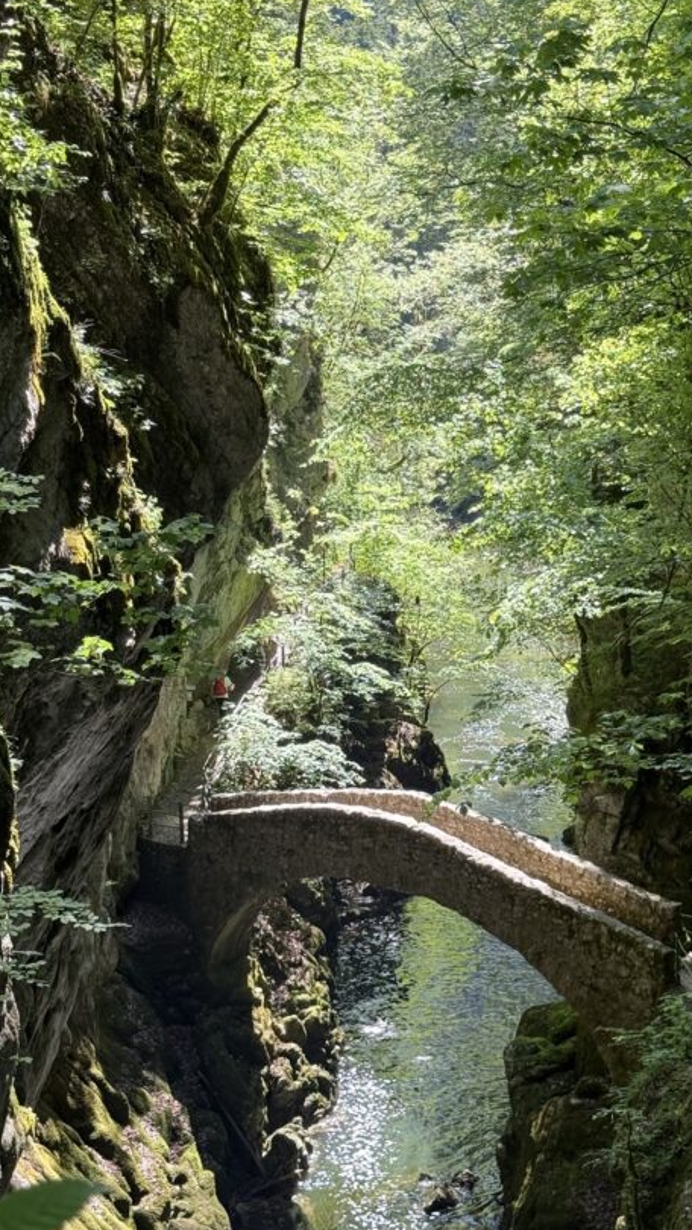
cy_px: 708
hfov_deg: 18.2
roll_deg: +0.1
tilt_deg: -11.3
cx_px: 407
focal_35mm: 66
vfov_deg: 31.8
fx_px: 2154
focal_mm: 6.76
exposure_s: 1/322
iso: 64
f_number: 1.78
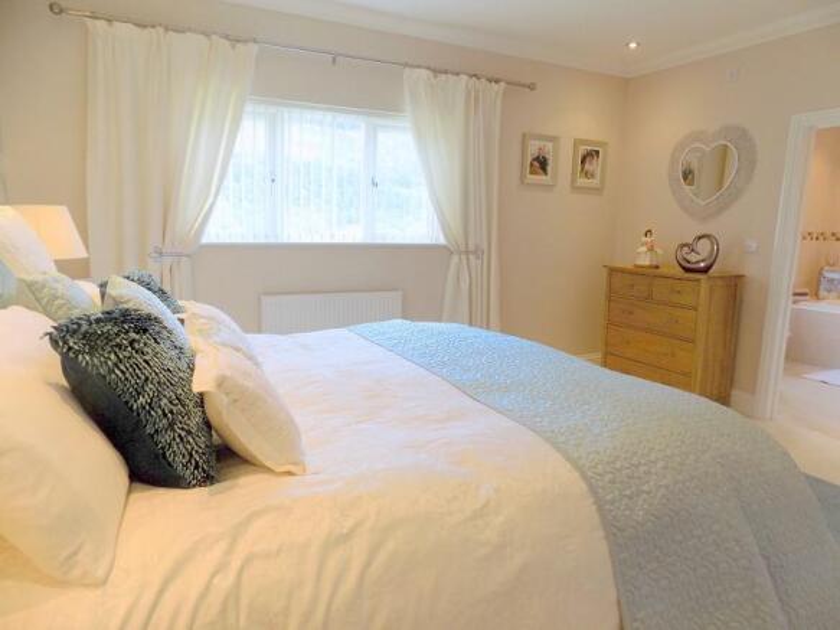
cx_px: 420
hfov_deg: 73.9
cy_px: 315
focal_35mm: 23
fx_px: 558
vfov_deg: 58.9
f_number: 3.1
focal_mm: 4
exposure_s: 1/40
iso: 80
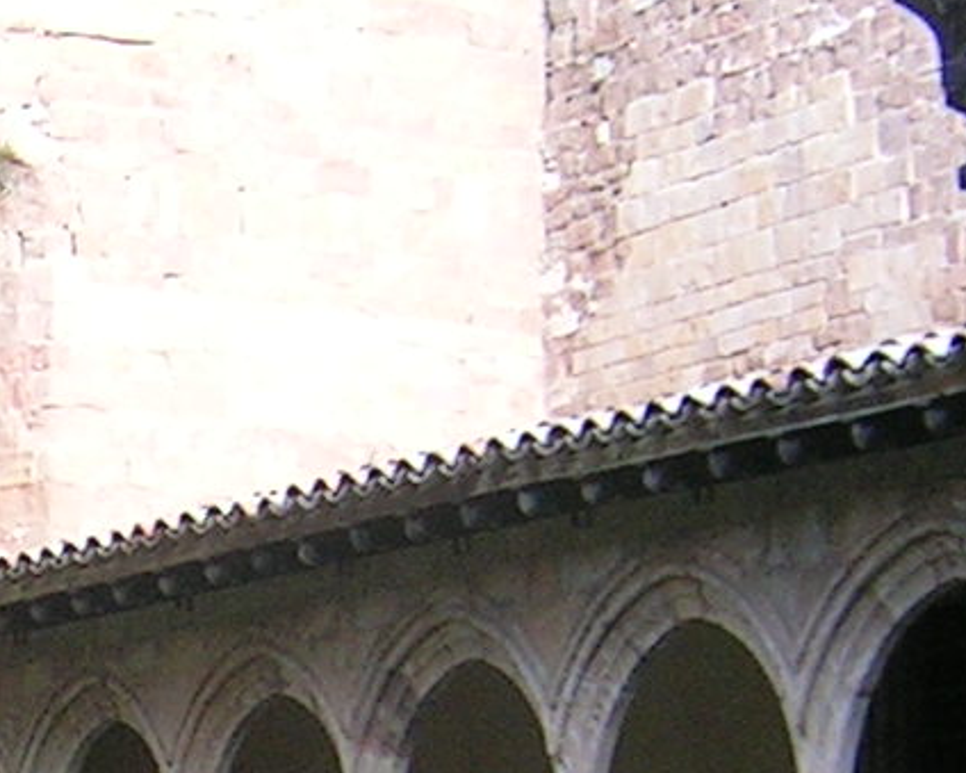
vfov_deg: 9.3
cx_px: -150
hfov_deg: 11.5
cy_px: 739
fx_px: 4716
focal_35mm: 165
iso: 71
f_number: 2.8
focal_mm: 5.4
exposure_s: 1/95.4
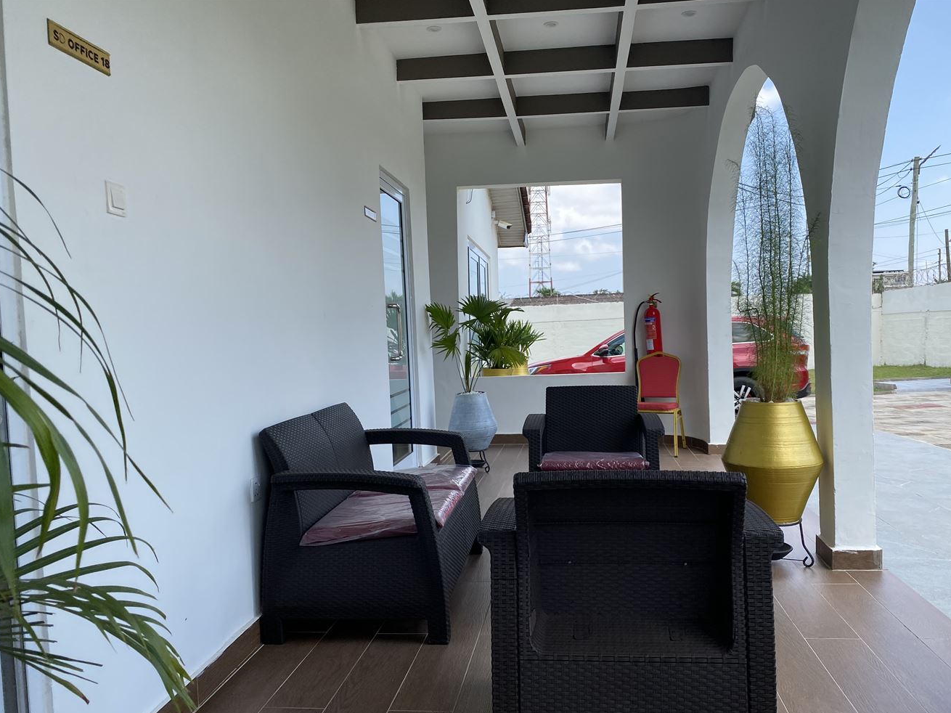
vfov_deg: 49.7
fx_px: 769
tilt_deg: -4.6
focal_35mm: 28
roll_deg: -0.5
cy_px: 380
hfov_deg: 63.4
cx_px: 508
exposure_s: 1/871
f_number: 1.8
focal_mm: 4.25
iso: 32
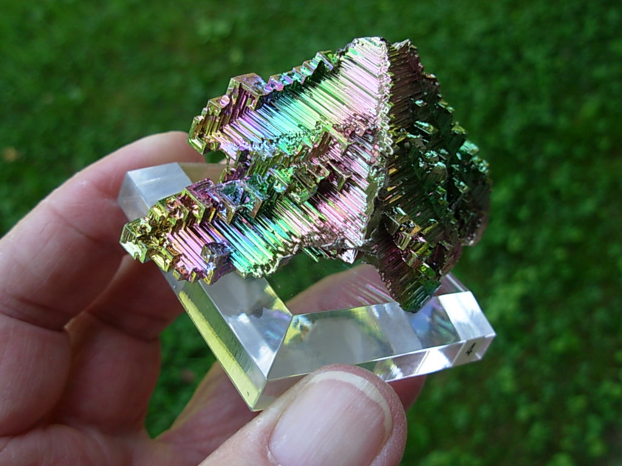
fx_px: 683
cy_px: 233
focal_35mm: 38
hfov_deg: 49.0
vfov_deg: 37.7
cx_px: 311
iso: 50
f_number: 2.9
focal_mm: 6.3
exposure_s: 1/235
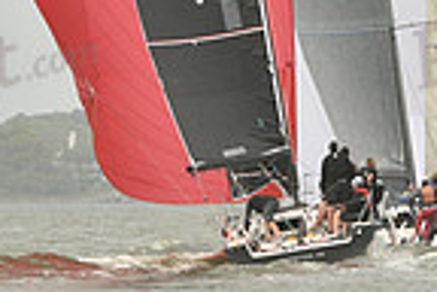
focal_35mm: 1205
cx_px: 258
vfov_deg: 1.1
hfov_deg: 1.7
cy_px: -105
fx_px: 14626
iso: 320
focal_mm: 300
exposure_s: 1/1250
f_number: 6.3
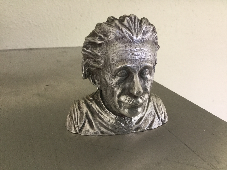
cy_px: 85
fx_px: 203
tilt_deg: -18.5
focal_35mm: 31
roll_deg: -2.5
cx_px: 114
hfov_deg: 58.4
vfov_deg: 45.4
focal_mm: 3.3
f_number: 2.4
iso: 80
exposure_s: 1/30
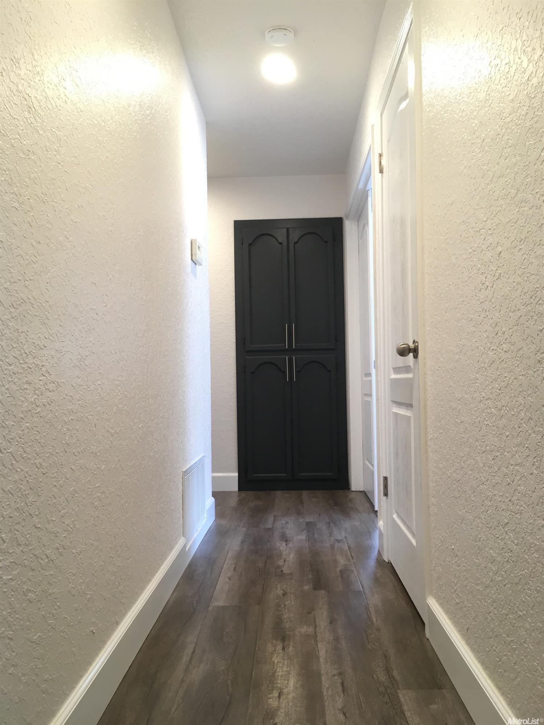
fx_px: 608
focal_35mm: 29
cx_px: 272
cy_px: 362
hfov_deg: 48.2
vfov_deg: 61.7
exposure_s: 1/30
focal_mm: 4.15
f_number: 2.2
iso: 80
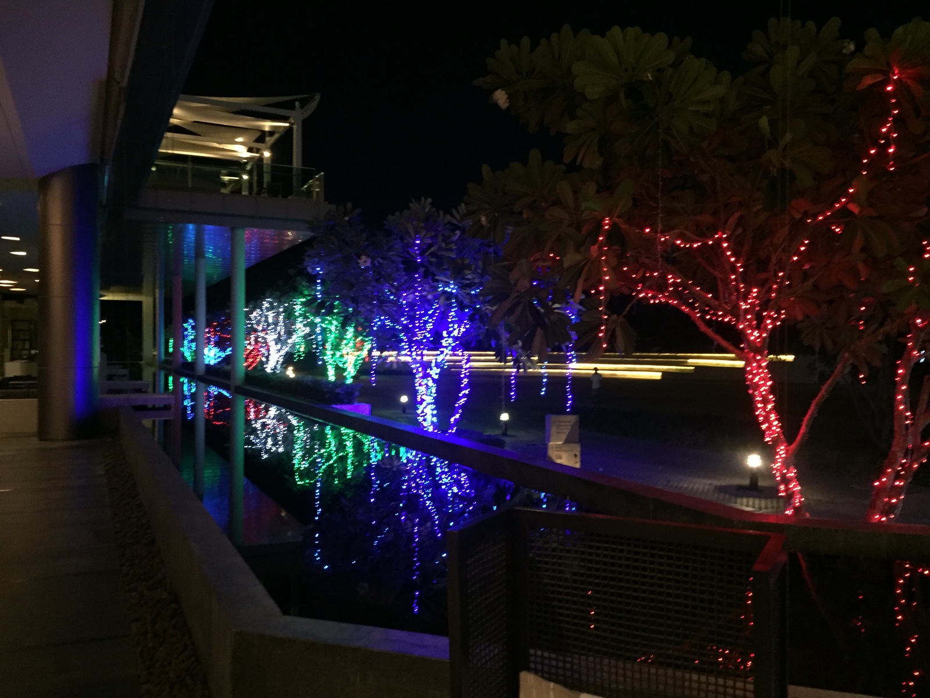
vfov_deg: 48.2
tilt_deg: +0.5
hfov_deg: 61.7
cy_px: 349
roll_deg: -1.0
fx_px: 779
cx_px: 465
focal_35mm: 29
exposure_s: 1/17
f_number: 2.2
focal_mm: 4.15
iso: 640
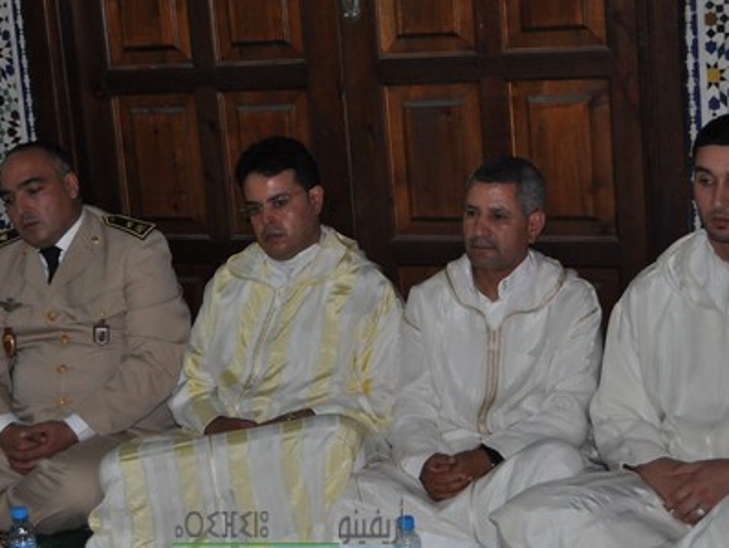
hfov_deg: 22.2
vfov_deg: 16.8
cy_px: 265
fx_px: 1854
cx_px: 289
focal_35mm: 88
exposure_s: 1/60
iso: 800
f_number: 4.8
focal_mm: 38
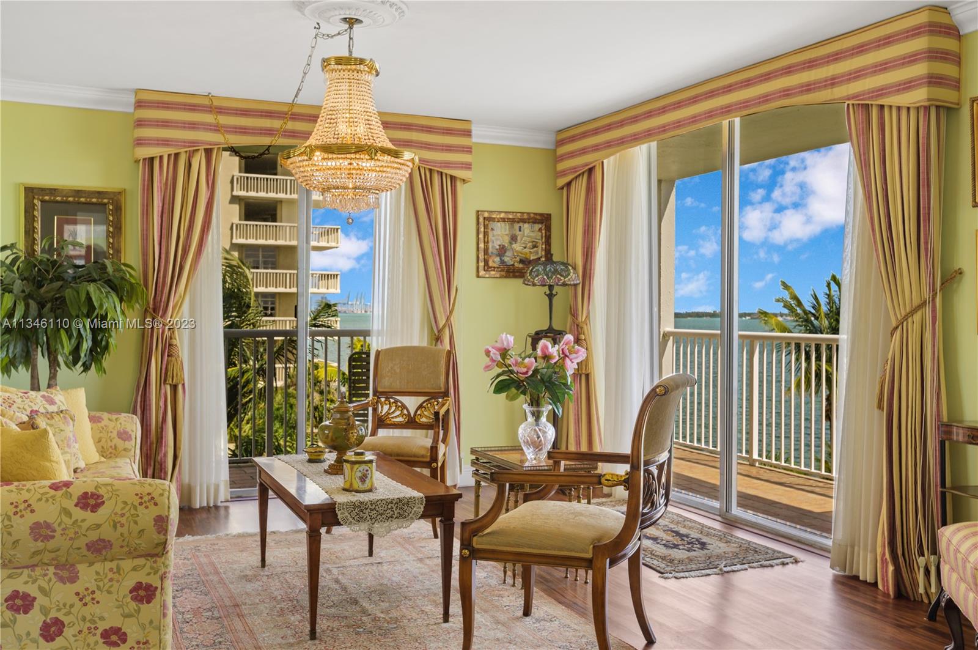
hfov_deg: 54.5
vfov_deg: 37.8
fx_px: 950
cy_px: 325
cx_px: 489
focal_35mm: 35
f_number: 7.1
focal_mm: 35
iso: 100
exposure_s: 1/8
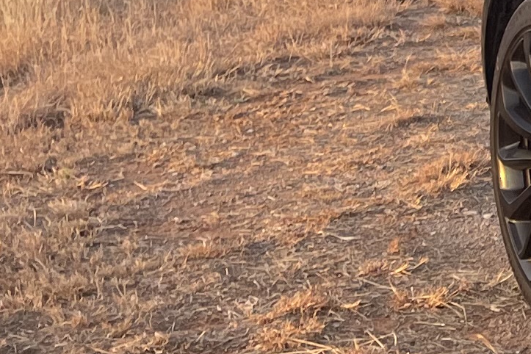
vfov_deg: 9.3
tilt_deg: -4.0
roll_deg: -1.7
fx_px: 2139
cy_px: -109
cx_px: 1327
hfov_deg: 11.4
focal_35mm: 145
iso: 32
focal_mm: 5.1
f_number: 1.6
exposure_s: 1/300
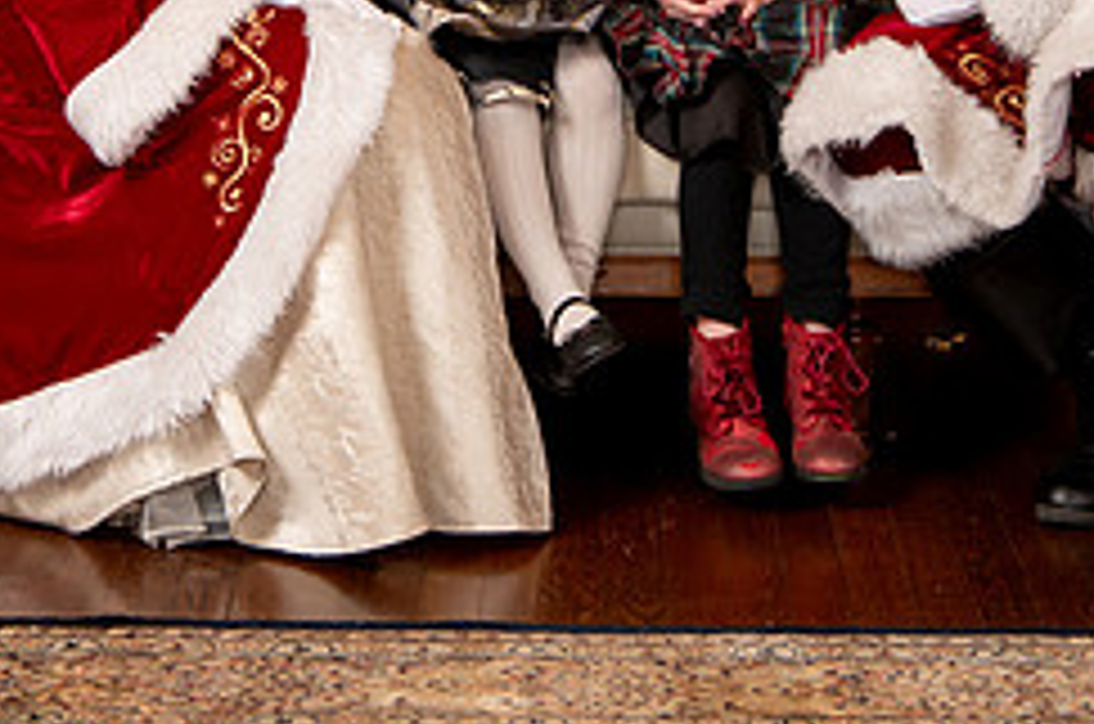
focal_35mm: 130
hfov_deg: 15.8
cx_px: 529
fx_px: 3943
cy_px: -64
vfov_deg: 10.4
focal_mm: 46
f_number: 4.5
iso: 1000
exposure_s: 1/200
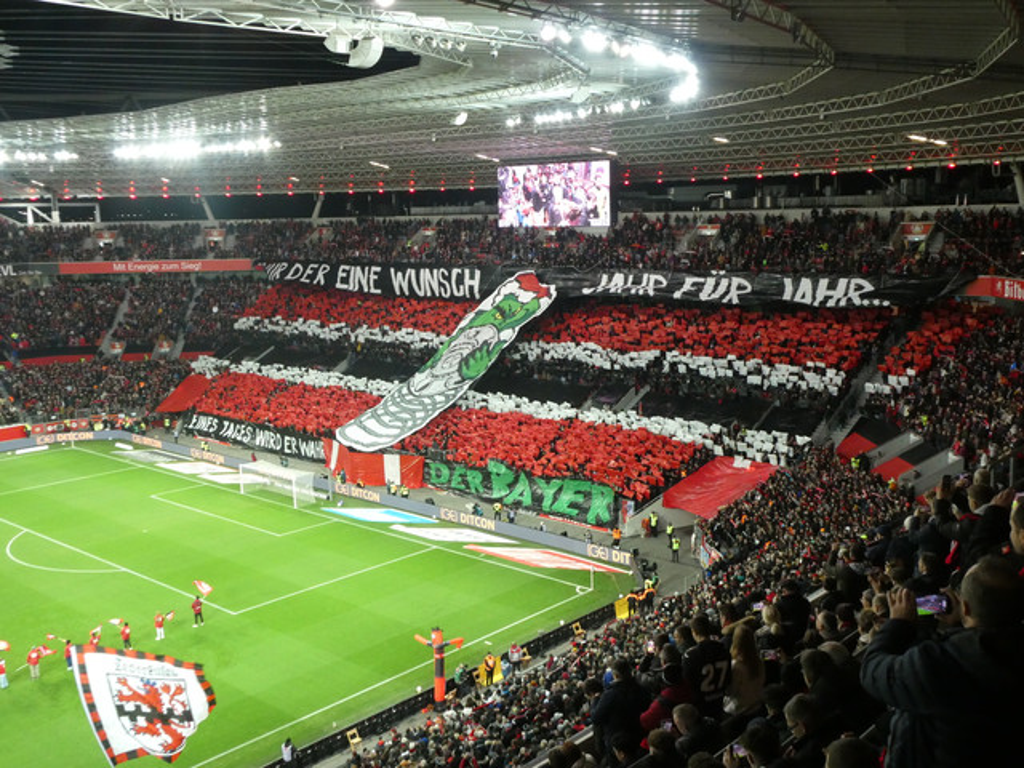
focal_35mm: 35
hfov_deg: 52.6
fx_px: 1035
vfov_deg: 40.7
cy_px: 384
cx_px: 512
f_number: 3.7
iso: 640
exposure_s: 1/80
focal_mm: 6.3
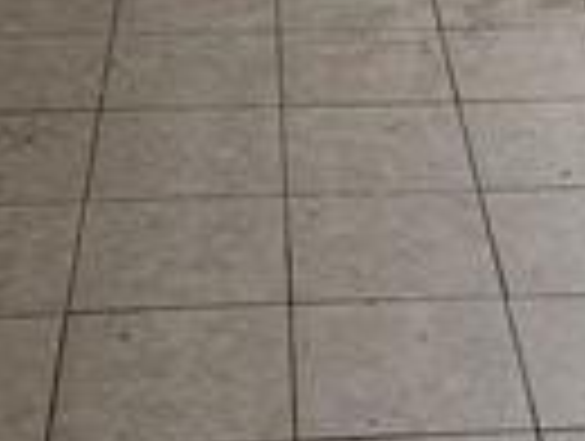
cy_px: -594
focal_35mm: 113
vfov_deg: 11.2
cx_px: 536
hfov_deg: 17.1
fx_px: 1913
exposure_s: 1/20
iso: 125
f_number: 1.8
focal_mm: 5.4
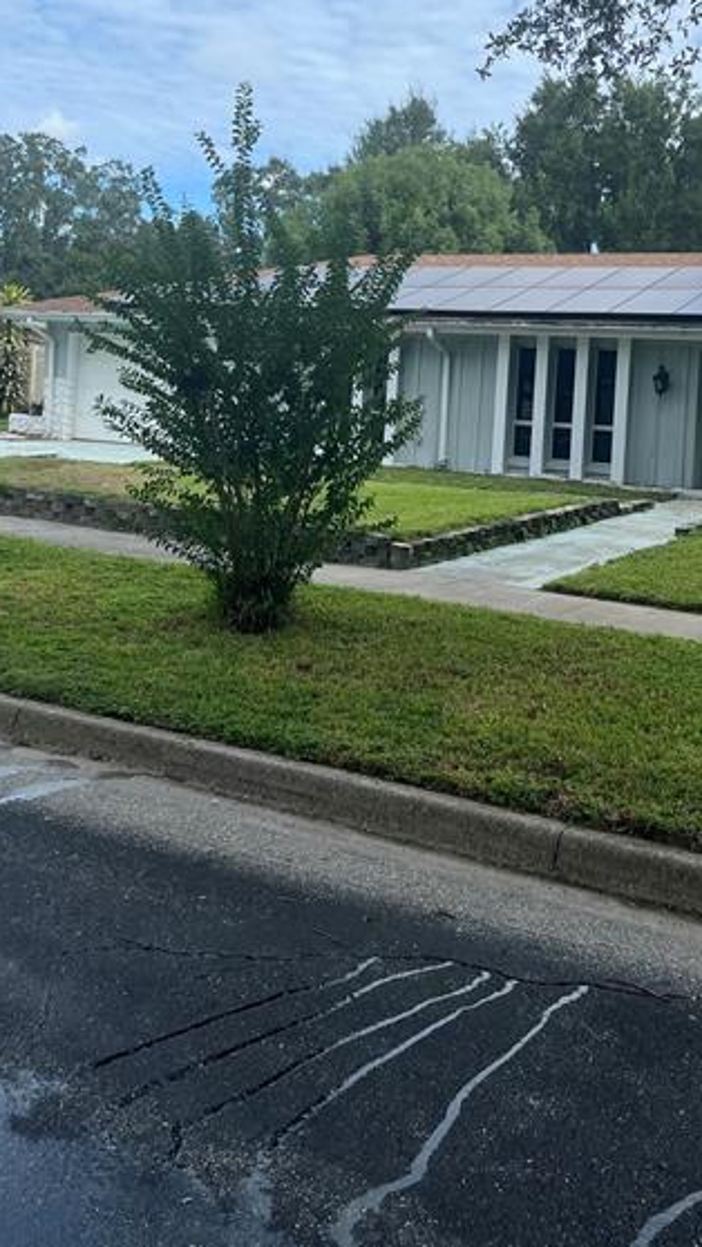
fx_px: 1290
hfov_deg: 30.3
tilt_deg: +0.6
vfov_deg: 50.6
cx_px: 456
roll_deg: -3.1
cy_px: 404
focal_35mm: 39
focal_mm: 5.7
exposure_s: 1/2762
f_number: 1.5
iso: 50
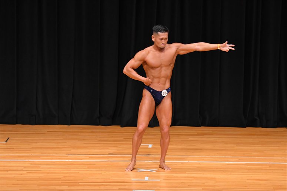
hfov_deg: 9.2
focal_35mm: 225
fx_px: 1793
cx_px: 144
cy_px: 96
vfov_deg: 6.1
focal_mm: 150
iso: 4000
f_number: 5.6
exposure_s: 1/400
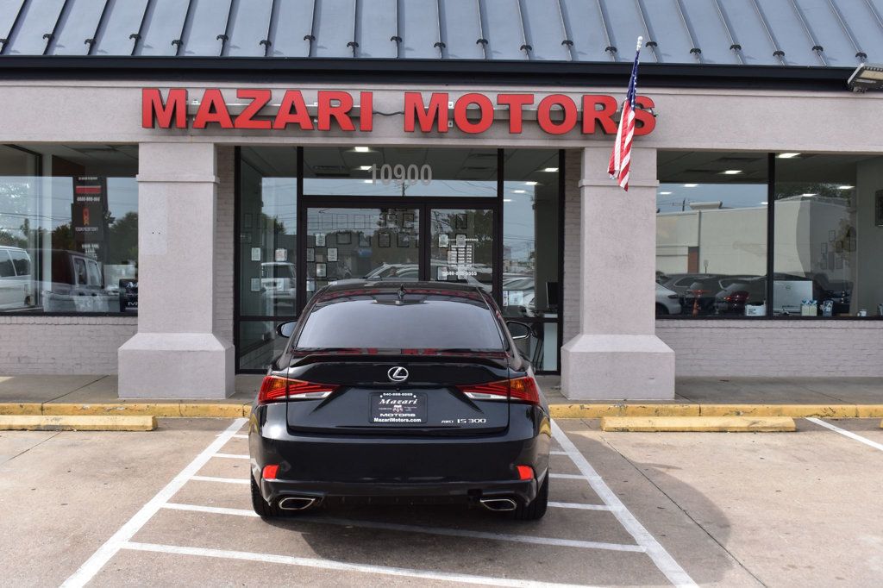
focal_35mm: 42
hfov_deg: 46.4
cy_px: 294
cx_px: 442
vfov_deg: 31.9
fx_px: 1030
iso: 400
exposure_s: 1/320
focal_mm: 28
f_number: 10
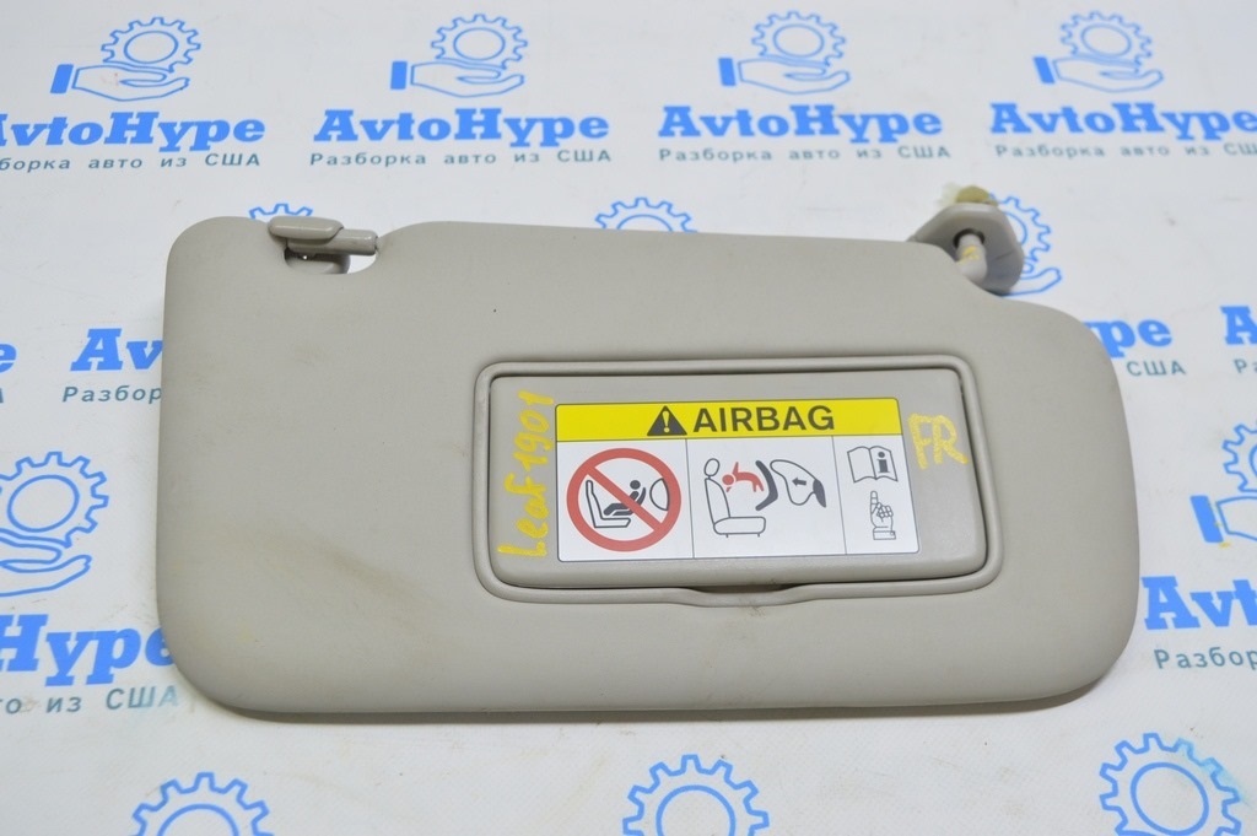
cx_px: 628
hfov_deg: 48.0
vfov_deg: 33.0
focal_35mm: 40
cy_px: 418
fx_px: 1413
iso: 400
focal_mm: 27
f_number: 5.6
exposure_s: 1/25
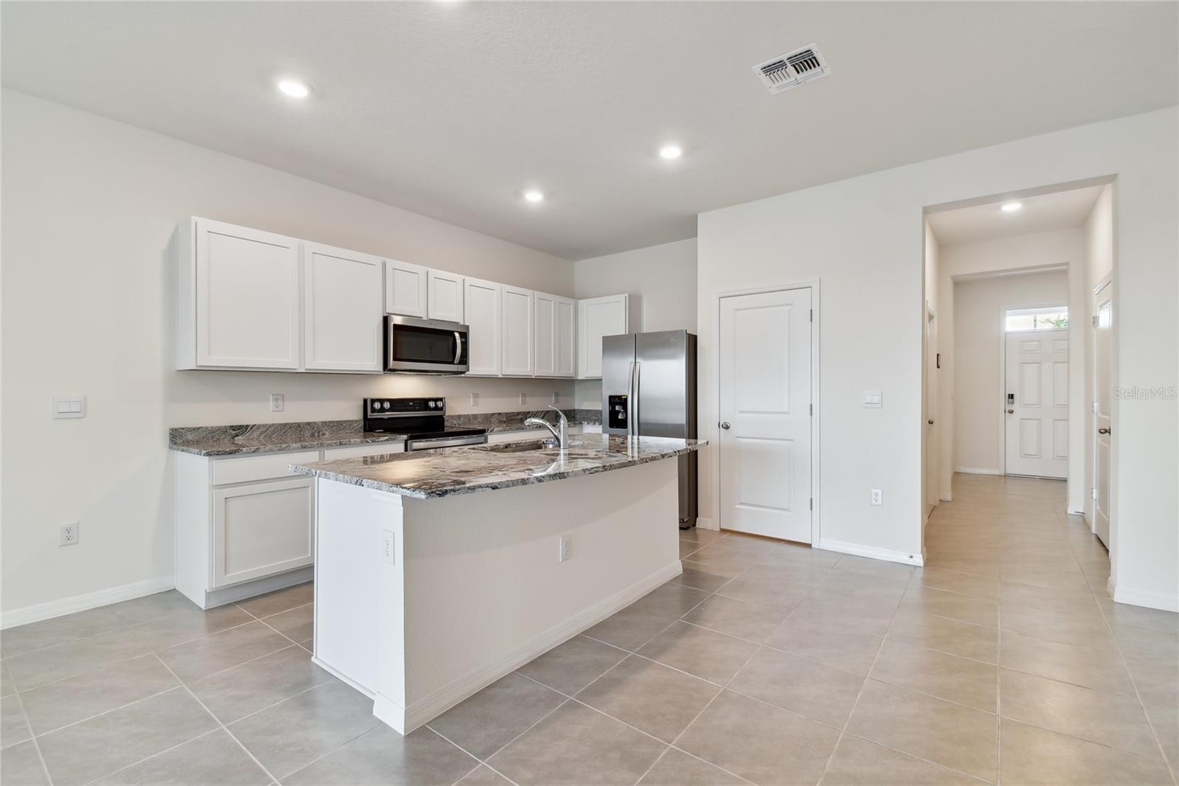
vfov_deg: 77.3
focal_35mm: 15
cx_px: 590
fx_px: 491
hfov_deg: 100.4
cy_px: 393
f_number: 7.1
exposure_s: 1/5
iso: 100
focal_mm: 10
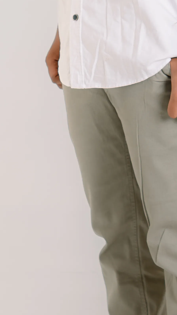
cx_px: 215
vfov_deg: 10.8
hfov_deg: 6.1
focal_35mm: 198
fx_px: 1652
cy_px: -19
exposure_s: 1/125
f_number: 4
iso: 125
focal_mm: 50
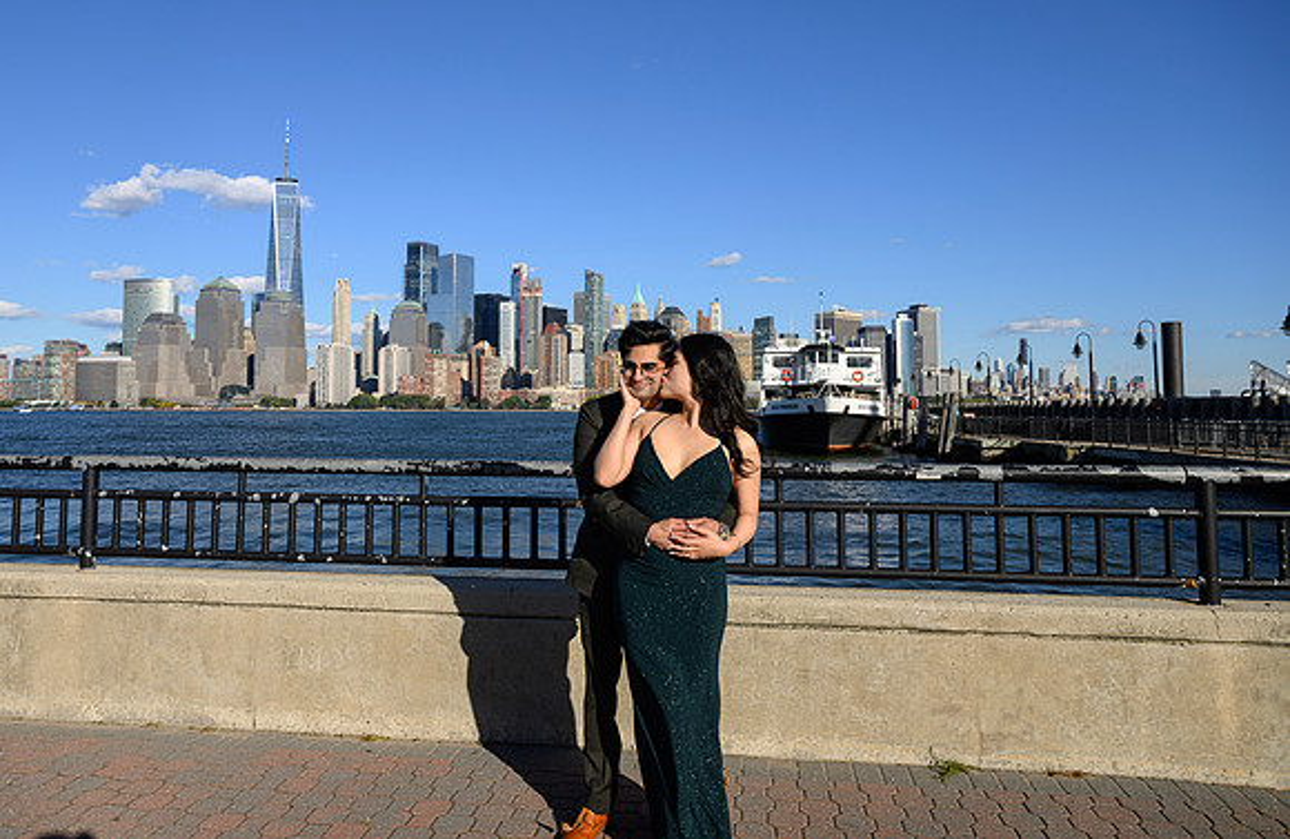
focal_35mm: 28
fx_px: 978
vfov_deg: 46.3
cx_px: 571
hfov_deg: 66.6
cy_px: 362
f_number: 5.6
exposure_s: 1/500
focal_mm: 24
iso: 64
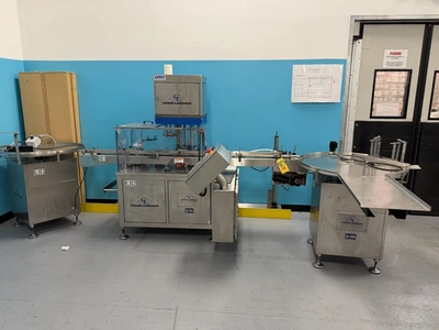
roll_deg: -1.2
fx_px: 304
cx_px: 220
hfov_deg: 71.6
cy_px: 165
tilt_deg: -10.9
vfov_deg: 56.8
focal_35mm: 24
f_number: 1.78
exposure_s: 1/60
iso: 200
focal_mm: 6.76
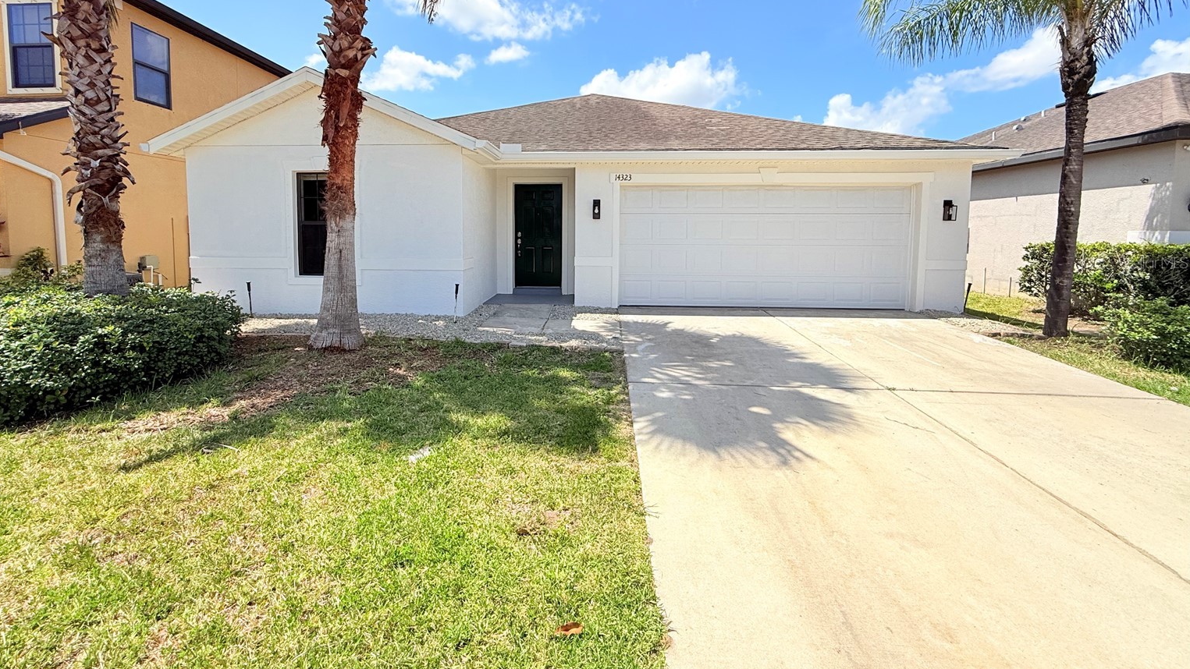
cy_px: 262
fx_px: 505
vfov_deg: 66.3
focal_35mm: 16
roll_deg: -0.1
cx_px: 567
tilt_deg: -2.7
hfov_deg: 99.3
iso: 50
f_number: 2.2
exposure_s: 1/1901
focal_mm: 2.22
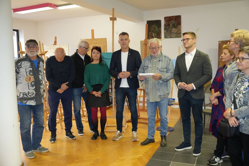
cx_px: 124
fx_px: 235
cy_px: 83
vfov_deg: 38.9
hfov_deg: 55.8
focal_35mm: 34
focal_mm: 34
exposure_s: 1/160
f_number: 4
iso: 4000
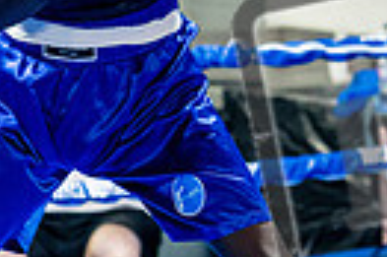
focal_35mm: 261
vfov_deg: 5.2
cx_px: 239
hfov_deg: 7.9
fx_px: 2802
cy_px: 46
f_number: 2
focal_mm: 59
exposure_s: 1/1000
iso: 5000
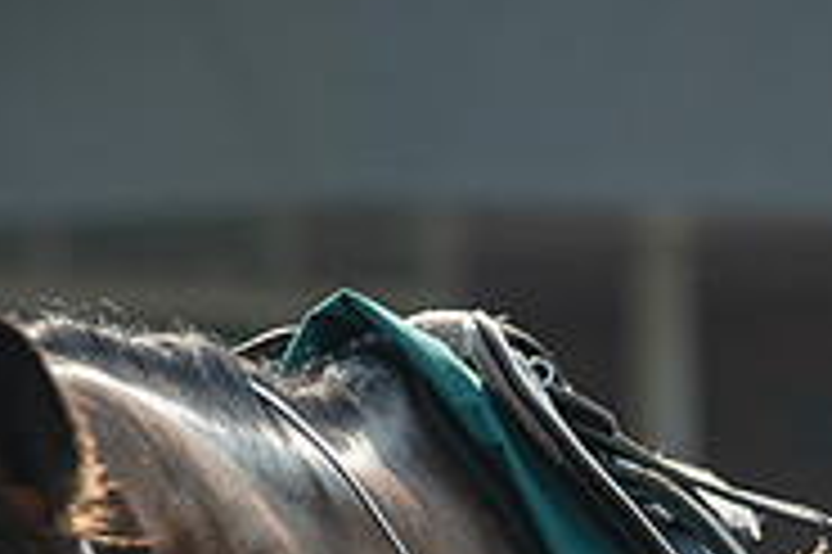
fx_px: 11383
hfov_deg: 4.2
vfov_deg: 2.8
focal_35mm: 493
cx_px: 726
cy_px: 689
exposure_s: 1/500
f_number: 4
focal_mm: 135
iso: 80
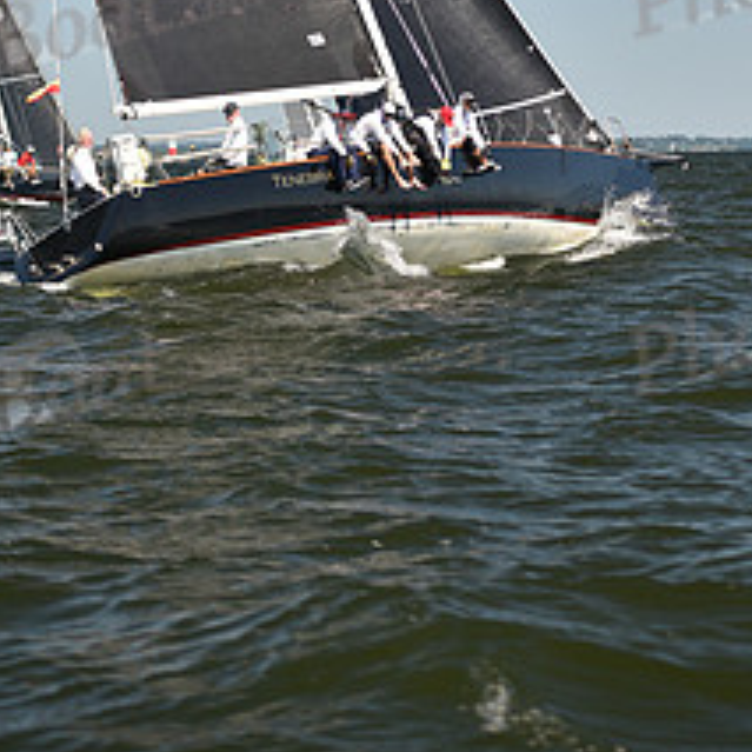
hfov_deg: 10.8
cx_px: 447
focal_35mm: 162
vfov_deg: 10.6
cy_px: -187
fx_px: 3982
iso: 250
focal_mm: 70
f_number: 2.8
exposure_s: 1/1600
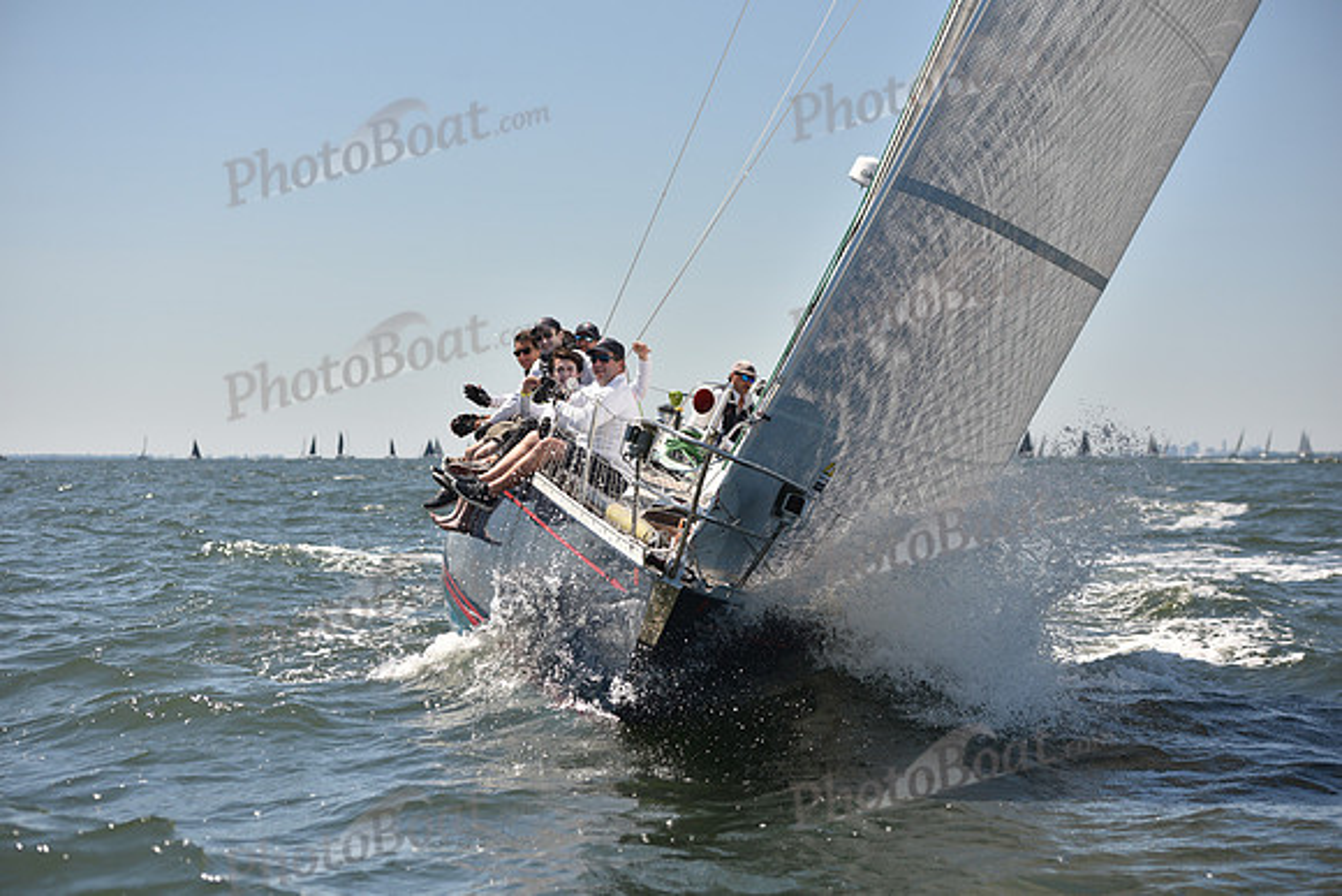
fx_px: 3169
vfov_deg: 16.1
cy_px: 448
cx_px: 671
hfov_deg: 23.9
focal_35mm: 85
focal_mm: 85
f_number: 4
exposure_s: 1/1250
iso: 250
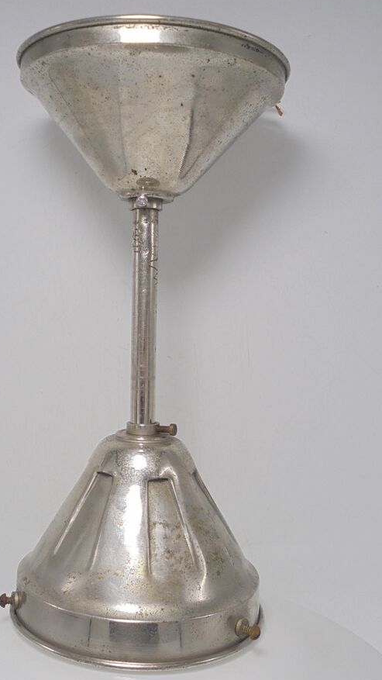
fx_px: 685
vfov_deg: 52.8
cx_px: 137
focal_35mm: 38
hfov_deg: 31.0
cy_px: 338
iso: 100
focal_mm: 6.1
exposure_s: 1/80
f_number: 4
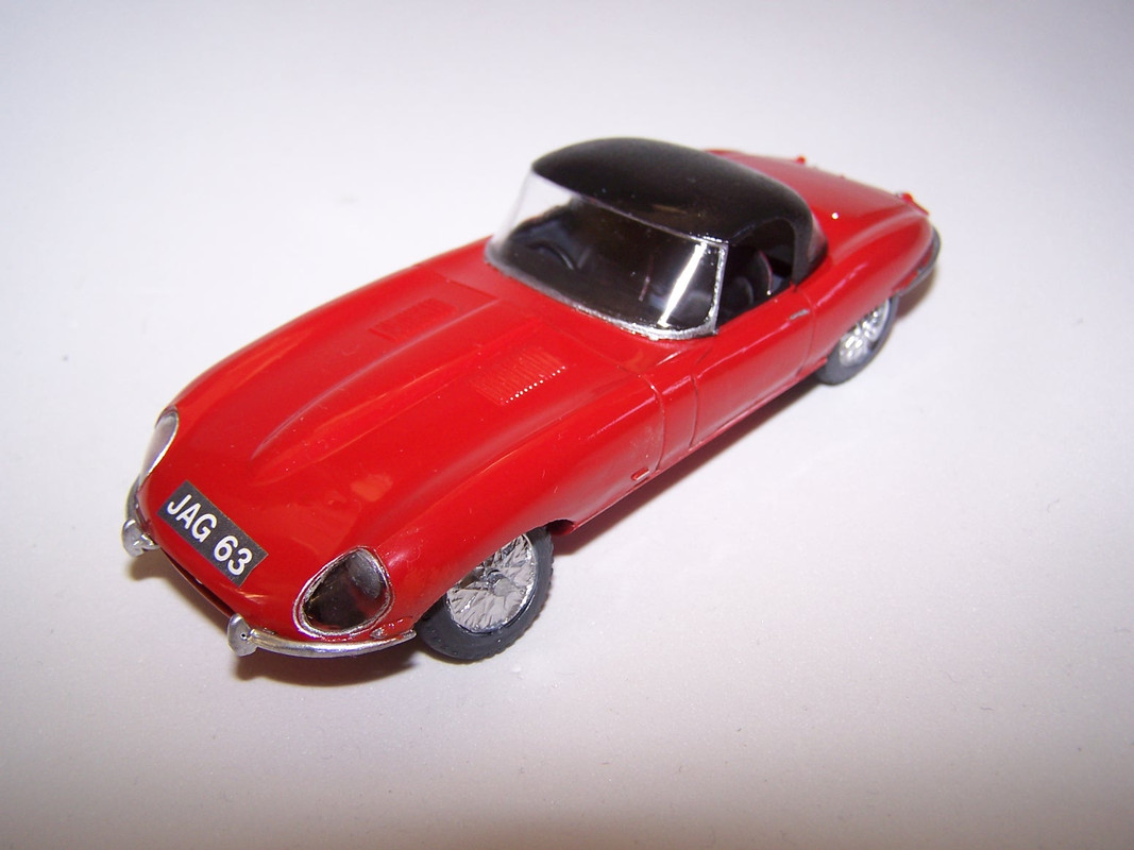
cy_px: 425
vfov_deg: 37.7
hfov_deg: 49.0
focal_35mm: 38
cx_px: 567
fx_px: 1245
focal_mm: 6.3
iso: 80
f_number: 2.8
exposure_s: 1/60
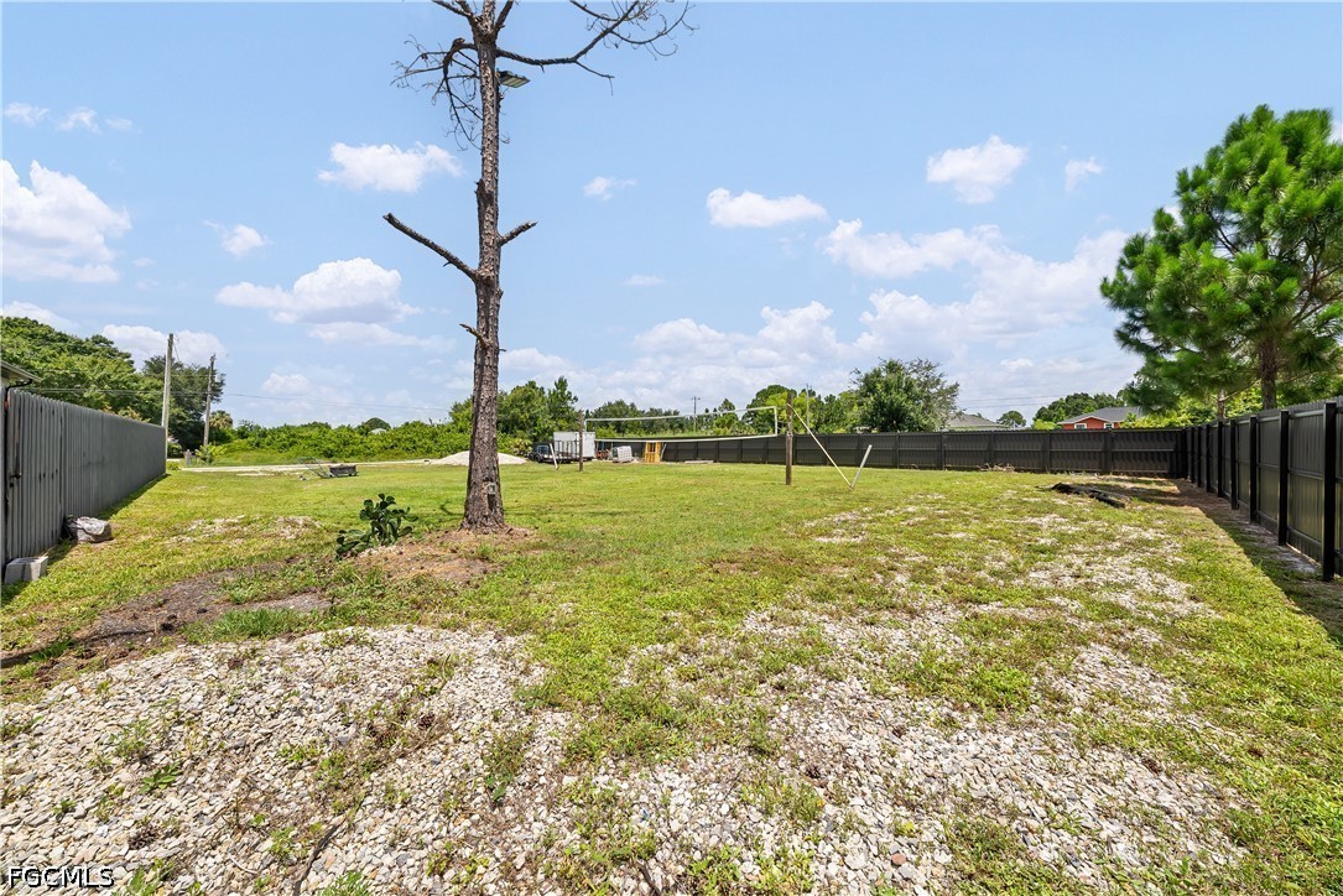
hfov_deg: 112.6
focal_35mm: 12
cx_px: 672
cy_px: 448
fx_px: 448
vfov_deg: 90.0
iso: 200
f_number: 9
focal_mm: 12
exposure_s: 1/160
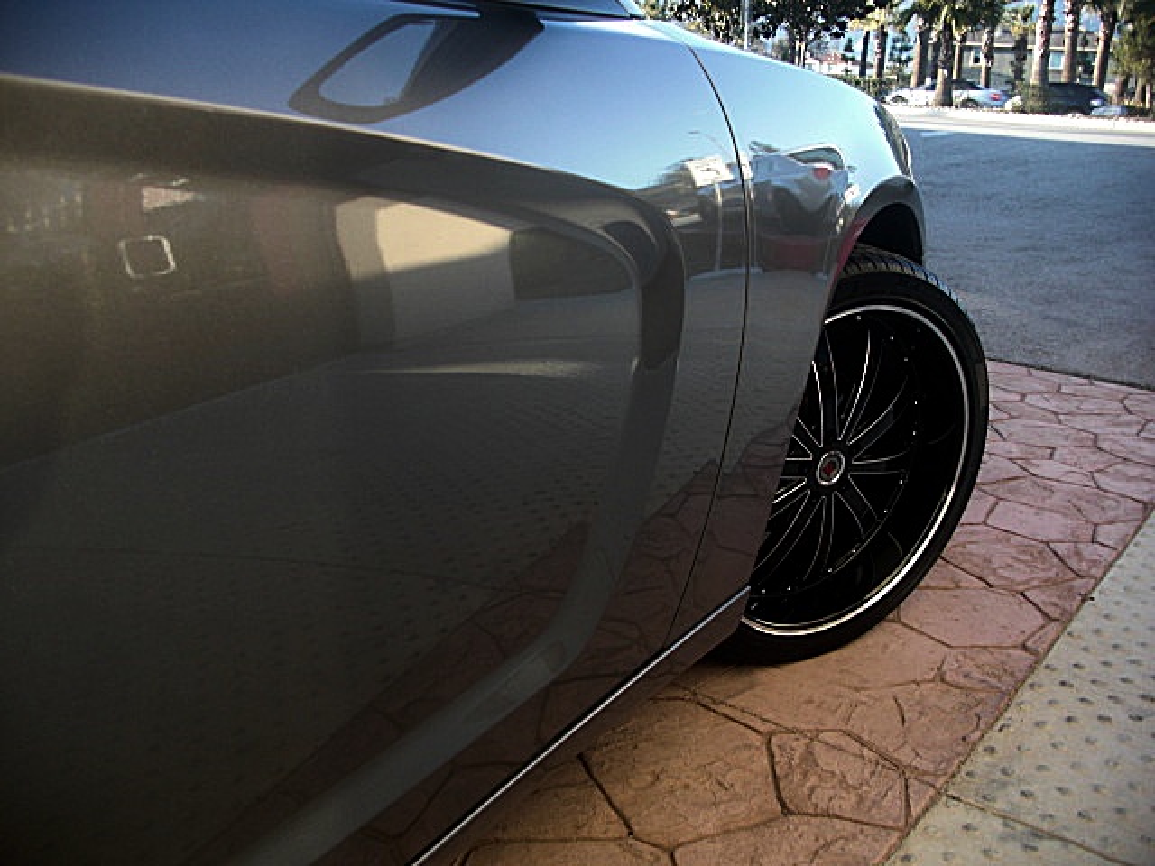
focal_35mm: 36
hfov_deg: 51.4
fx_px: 1201
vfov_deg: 39.7
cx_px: 578
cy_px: 433
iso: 50
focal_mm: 6.3
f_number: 2.8
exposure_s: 1/80
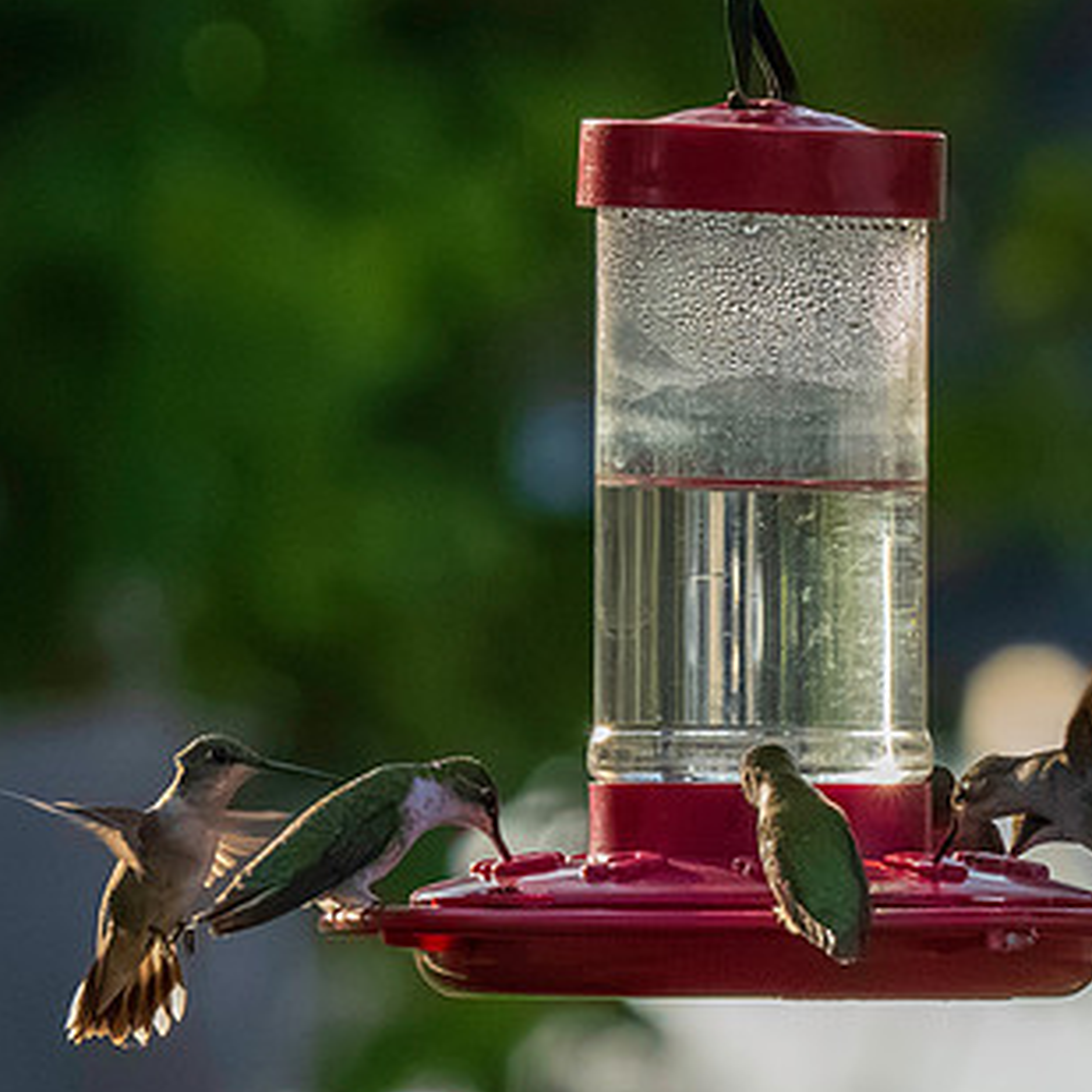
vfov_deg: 1.2
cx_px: 840
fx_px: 50680
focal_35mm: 1420
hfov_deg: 1.2
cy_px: 238
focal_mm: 370
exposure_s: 1/2500
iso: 8000
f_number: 13
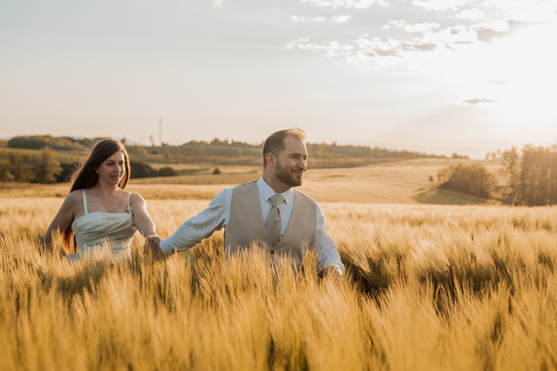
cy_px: 180
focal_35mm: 51
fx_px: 789
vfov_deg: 26.5
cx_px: 347
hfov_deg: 38.7
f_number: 2.8
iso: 100
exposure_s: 1/800
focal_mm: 35
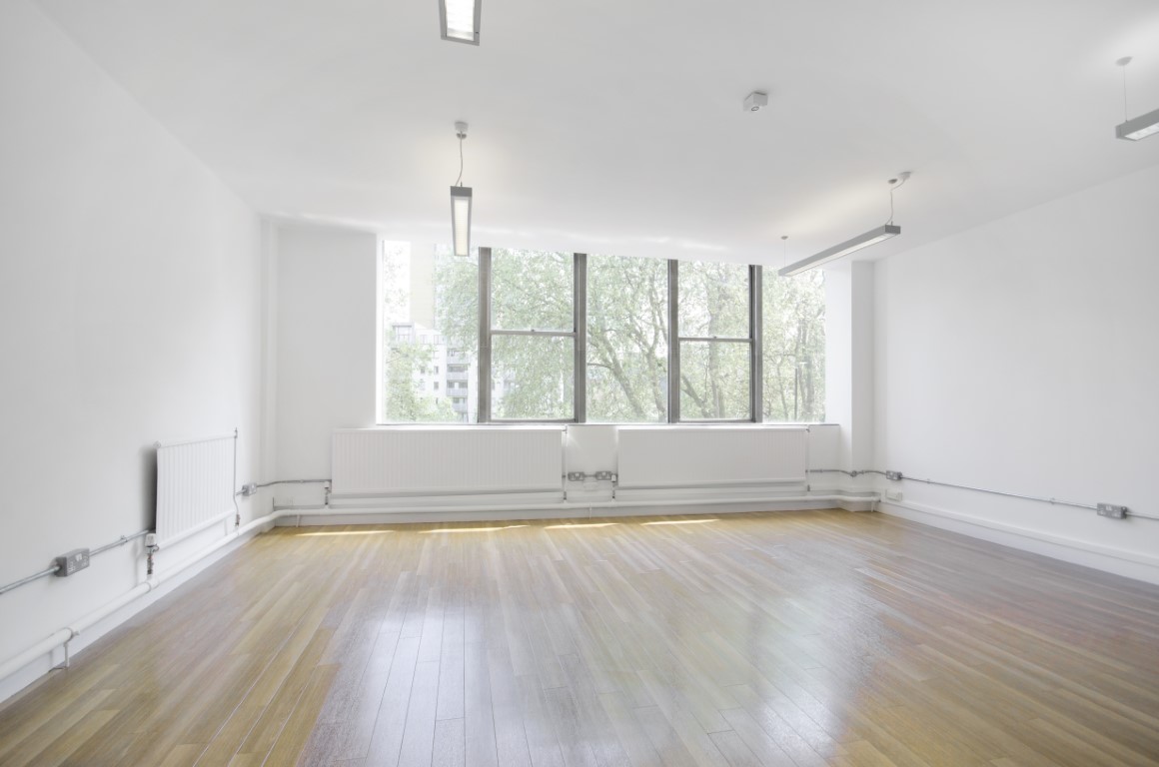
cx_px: 580
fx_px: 482
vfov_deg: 77.1
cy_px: 384
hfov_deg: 100.5
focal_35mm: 15
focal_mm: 10
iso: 100
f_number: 8
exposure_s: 1/40
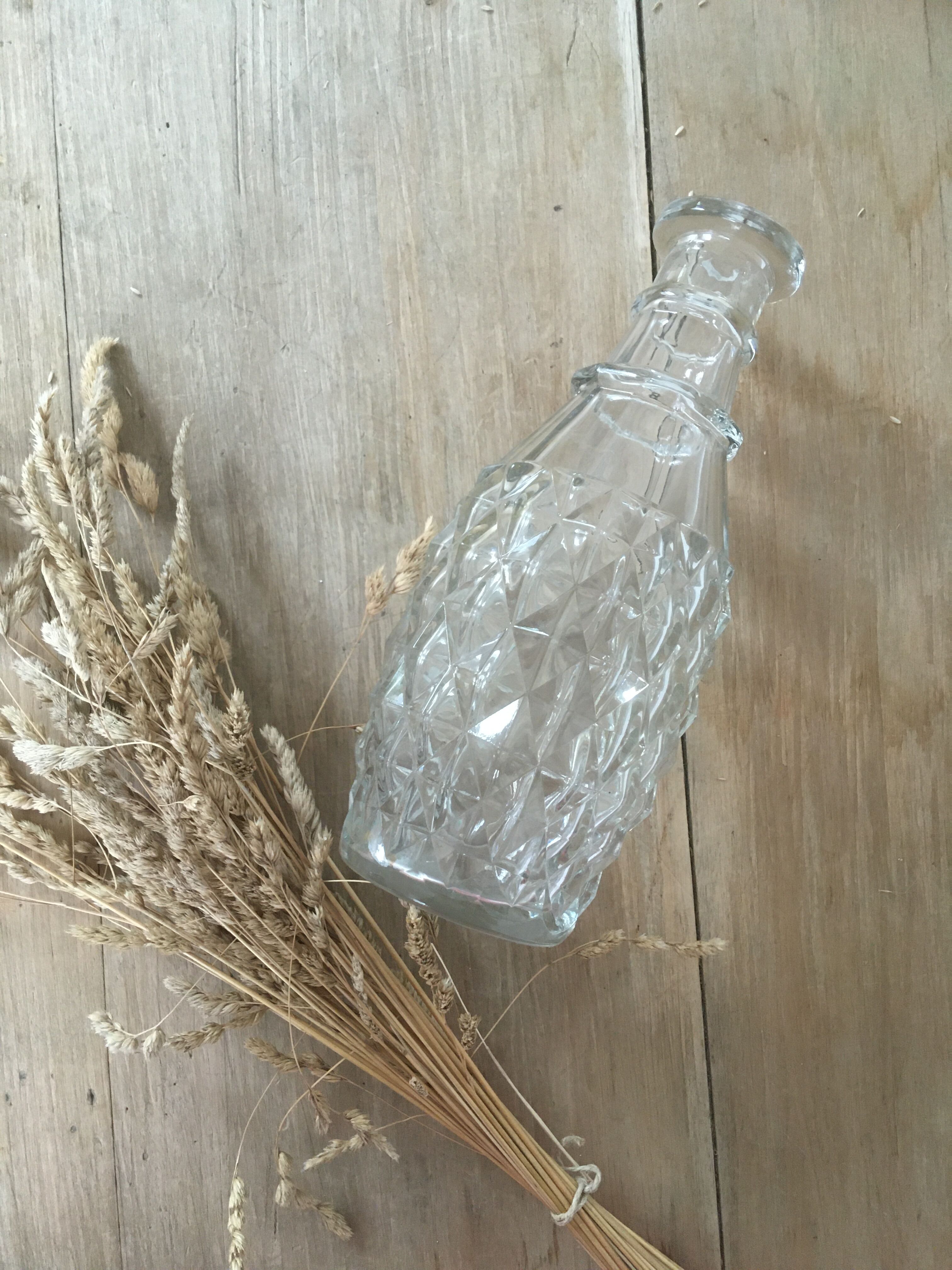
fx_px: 1063
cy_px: 635
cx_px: 476
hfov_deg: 48.2
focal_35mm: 29
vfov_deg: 61.7
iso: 160
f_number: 2.2
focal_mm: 4.15
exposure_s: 1/33
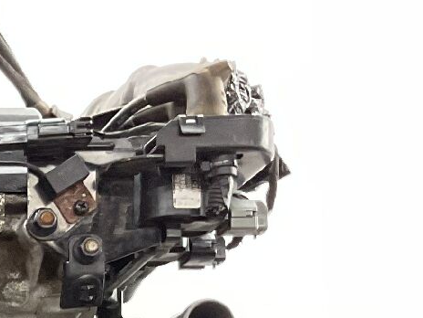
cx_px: -350
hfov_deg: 14.4
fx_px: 1466
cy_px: 567
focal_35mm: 120
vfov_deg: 11.5
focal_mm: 3
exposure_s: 1/50
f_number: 1.8
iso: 125
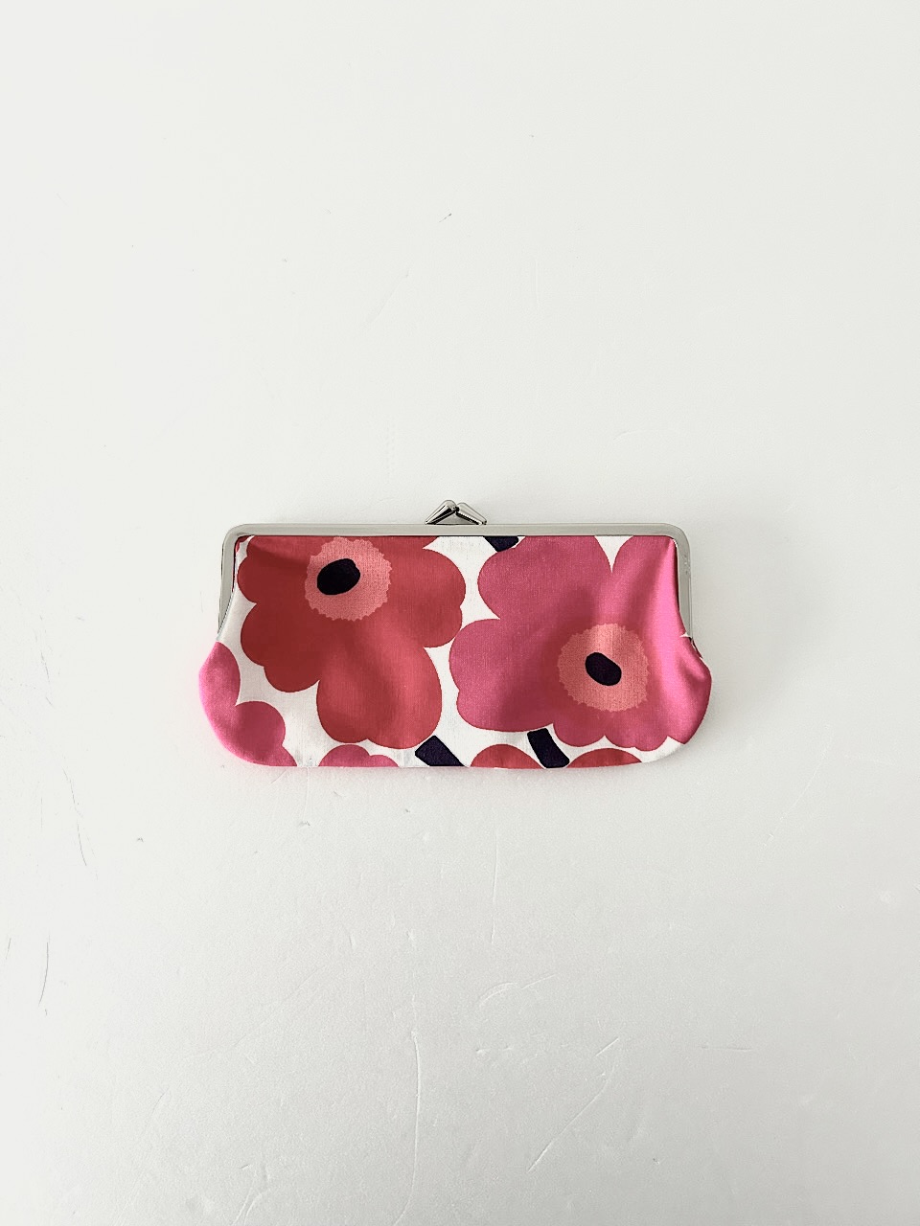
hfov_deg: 53.1
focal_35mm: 26
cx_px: 460
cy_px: 613
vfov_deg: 67.3
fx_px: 921
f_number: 1.5
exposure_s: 1/60
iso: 250
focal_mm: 5.7
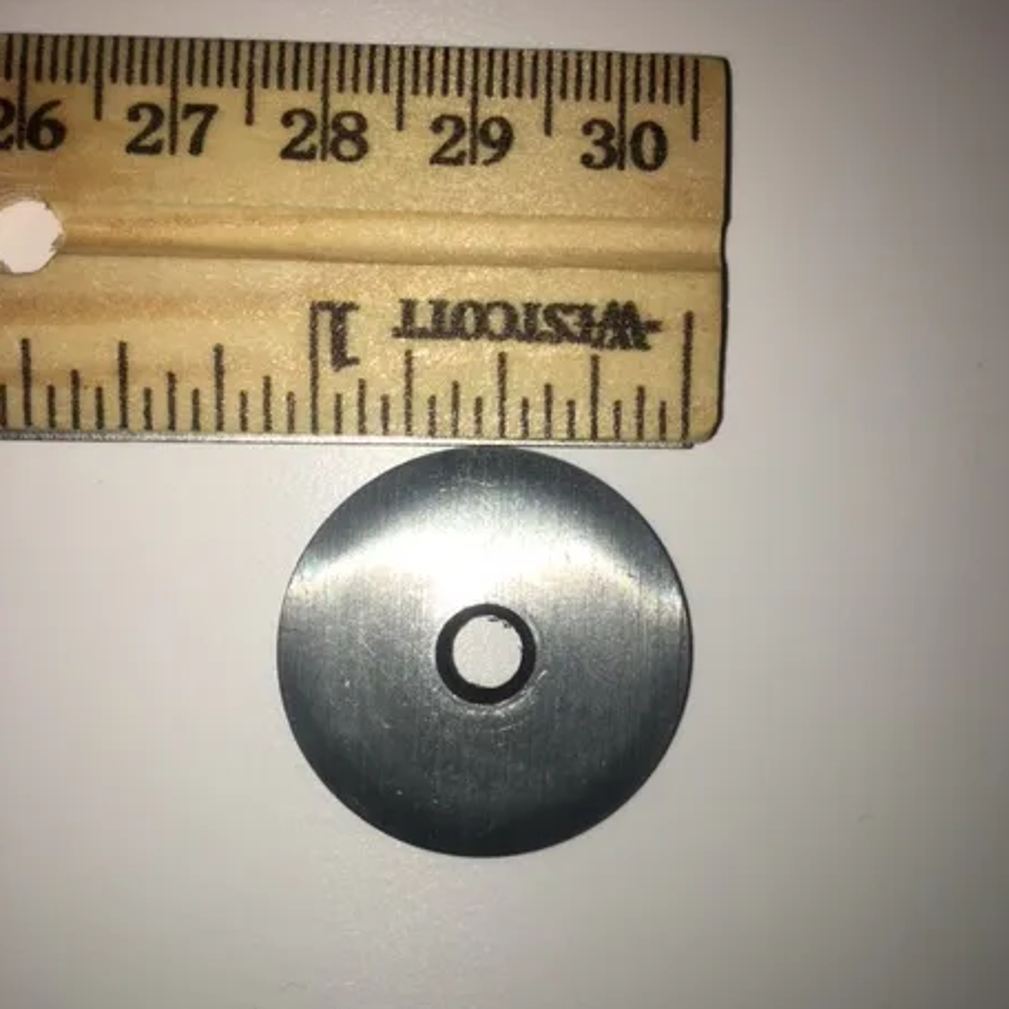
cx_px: 527
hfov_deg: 46.0
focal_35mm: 36
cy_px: 502
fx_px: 1187
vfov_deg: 46.0
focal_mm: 4.15
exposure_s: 1/686
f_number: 2.2
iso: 25
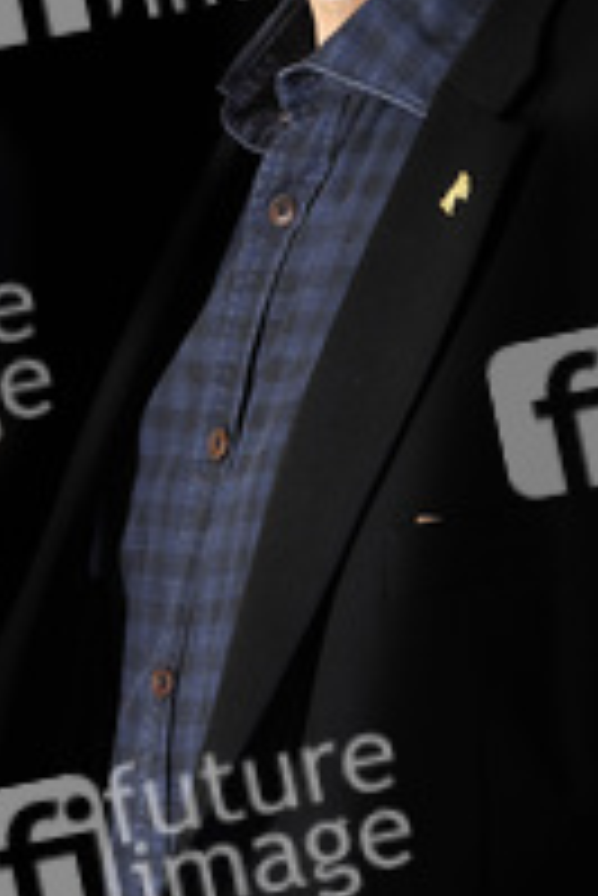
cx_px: 312
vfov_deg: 5.4
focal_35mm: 382
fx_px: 9501
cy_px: 167
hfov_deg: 3.6
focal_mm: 190
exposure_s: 1/200
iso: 200
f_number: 6.3
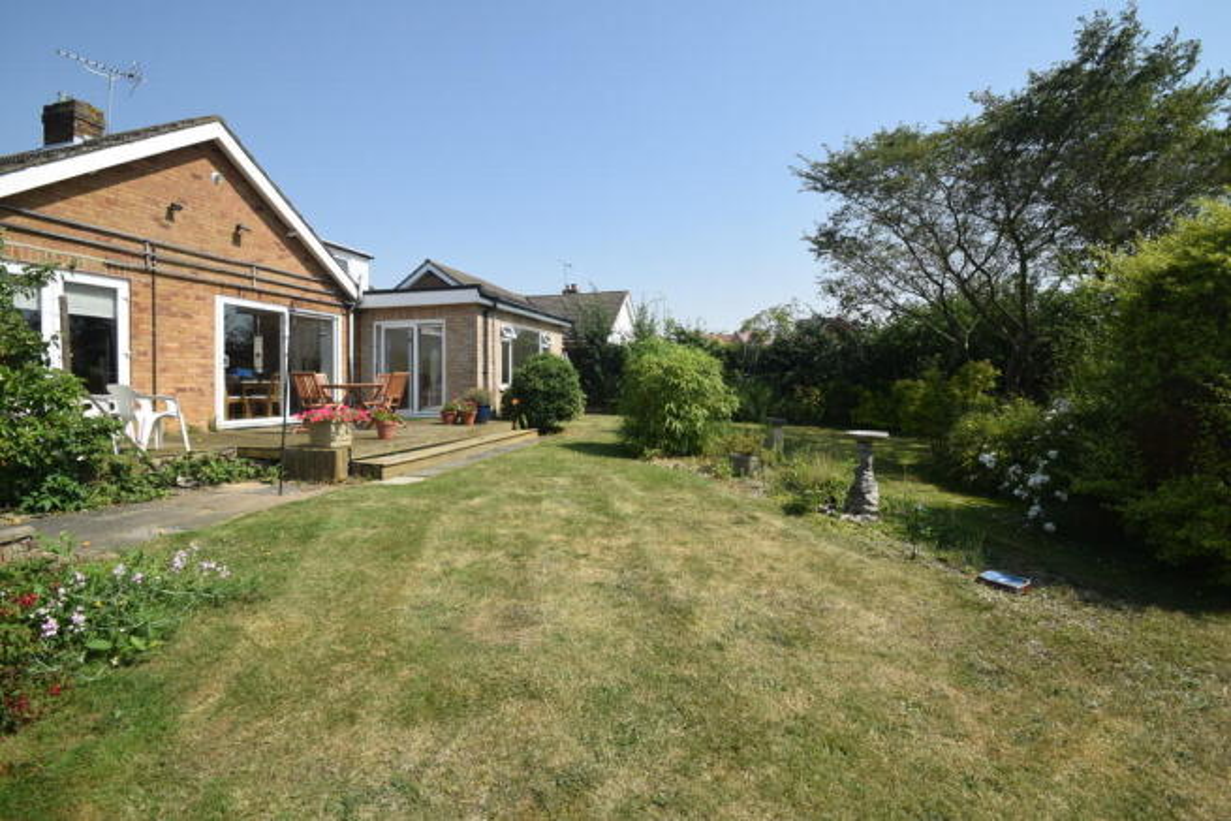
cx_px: 616
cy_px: 410
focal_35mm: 15
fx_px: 513
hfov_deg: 100.4
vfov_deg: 77.4
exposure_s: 1/320
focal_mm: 10
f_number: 9
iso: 200
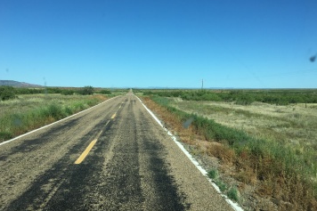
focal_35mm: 31
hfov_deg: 60.3
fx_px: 273
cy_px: 108
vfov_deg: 42.3
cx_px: 159
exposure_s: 1/1748
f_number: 2.2
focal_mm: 4.15
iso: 25
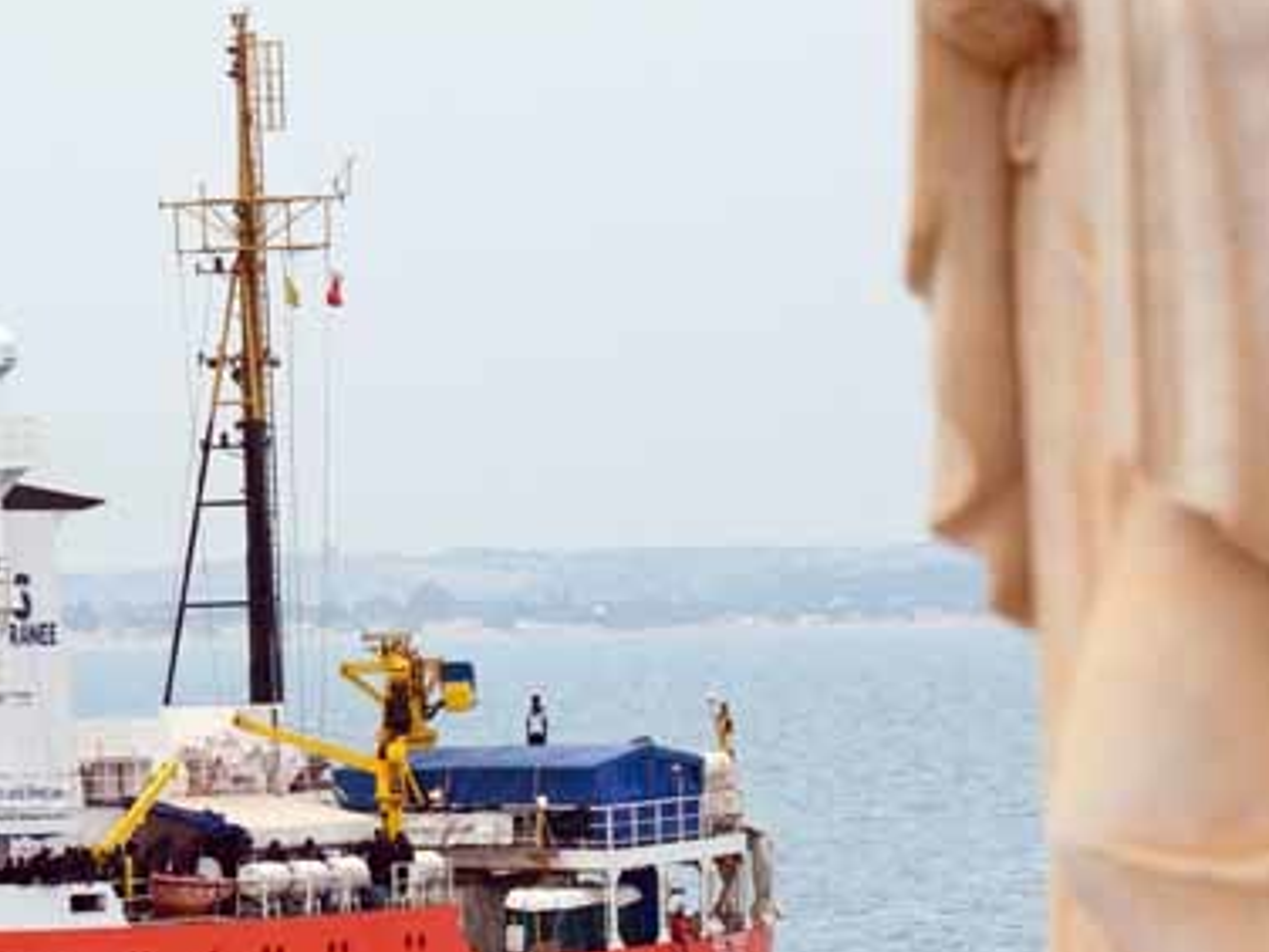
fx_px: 17340
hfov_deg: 4.2
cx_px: 172
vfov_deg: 3.1
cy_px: 184
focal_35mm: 473
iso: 200
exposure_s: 1/100
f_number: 11
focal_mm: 185
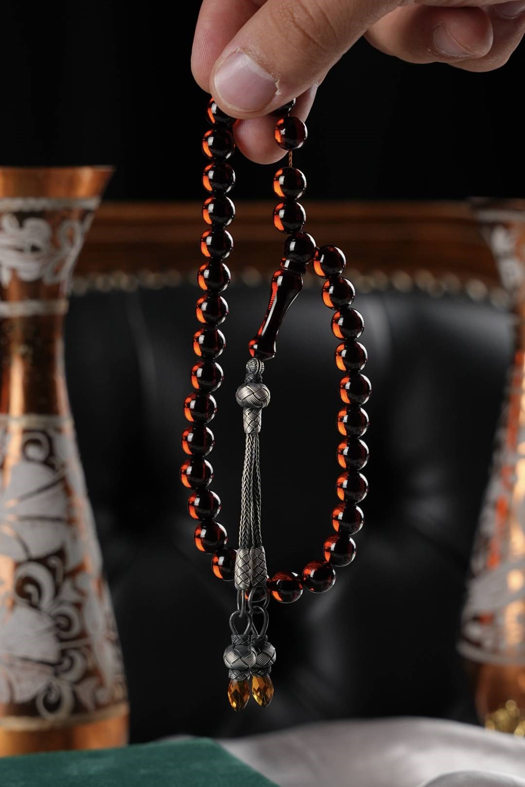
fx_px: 1531
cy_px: 394
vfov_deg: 28.8
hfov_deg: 19.5
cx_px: 262
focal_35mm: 70
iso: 640
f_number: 6.3
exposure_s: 1/125
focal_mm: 70
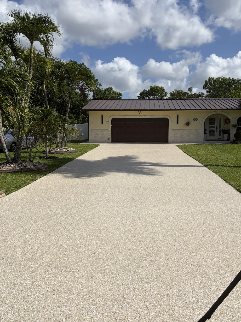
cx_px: 133
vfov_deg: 58.4
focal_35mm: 31
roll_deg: -0.6
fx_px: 288
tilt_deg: -5.8
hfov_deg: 45.4
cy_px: 158
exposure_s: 1/8850
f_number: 1.6
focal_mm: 5.96
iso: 50
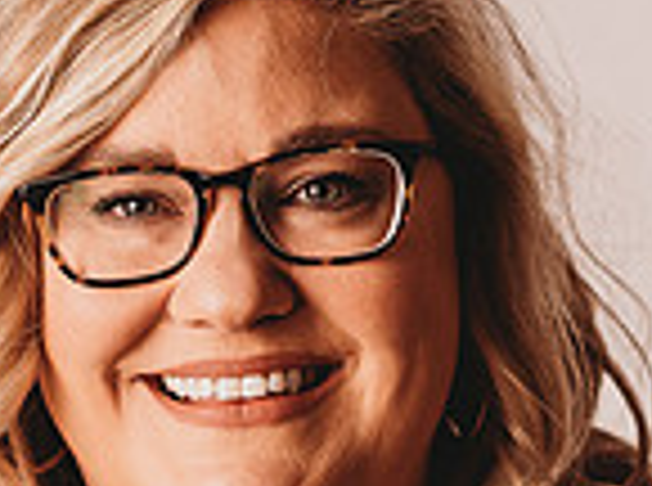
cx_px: 193
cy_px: 479
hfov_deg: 6.1
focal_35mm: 328
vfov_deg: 4.5
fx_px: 6163
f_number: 2.5
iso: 100
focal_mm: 85
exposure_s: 1/160
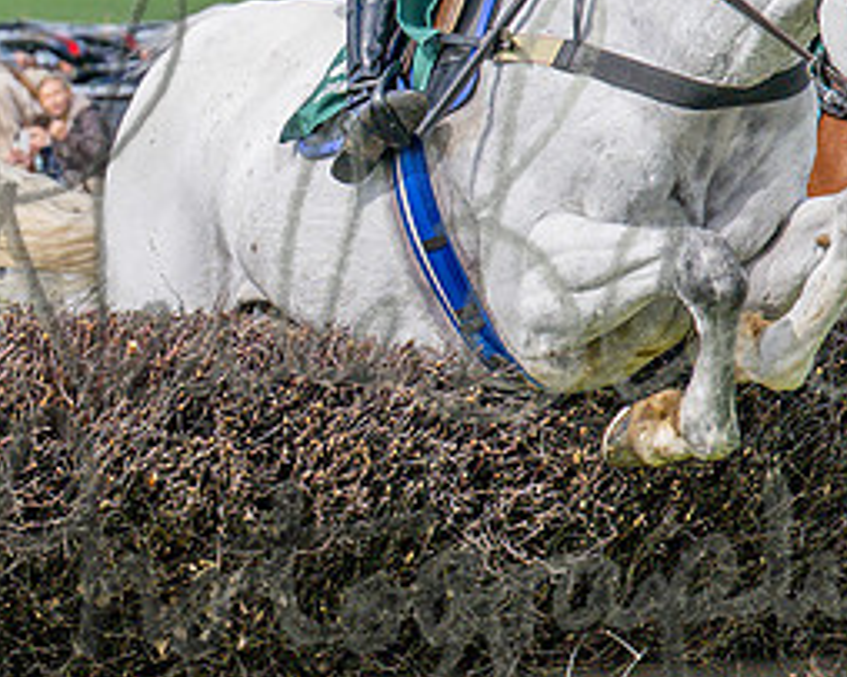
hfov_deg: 5.8
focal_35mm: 332
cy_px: -126
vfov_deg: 4.6
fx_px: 8319
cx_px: 318
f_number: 5
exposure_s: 1/2500
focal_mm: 70
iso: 400
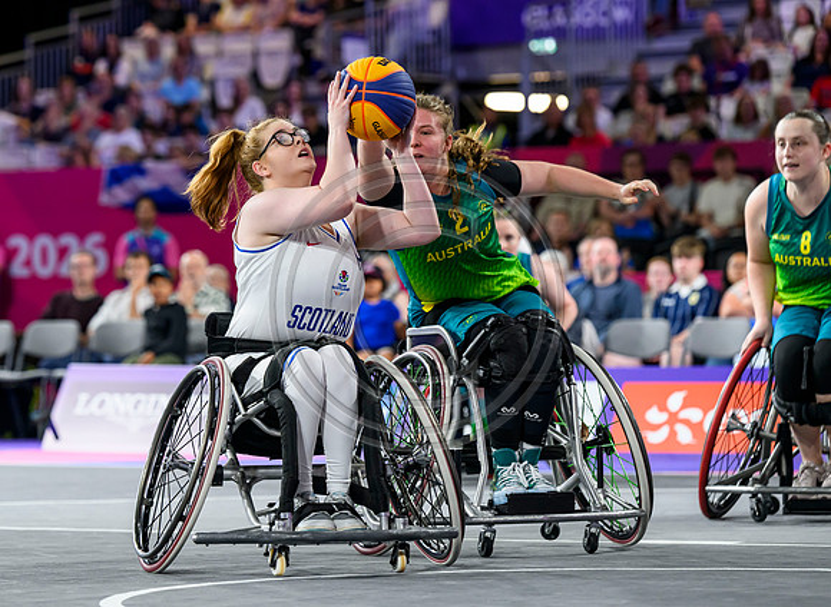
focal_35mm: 159
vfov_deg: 9.2
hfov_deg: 12.5
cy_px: 272
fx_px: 3785
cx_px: 263
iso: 2500
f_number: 3.2
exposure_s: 1/1600
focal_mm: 120
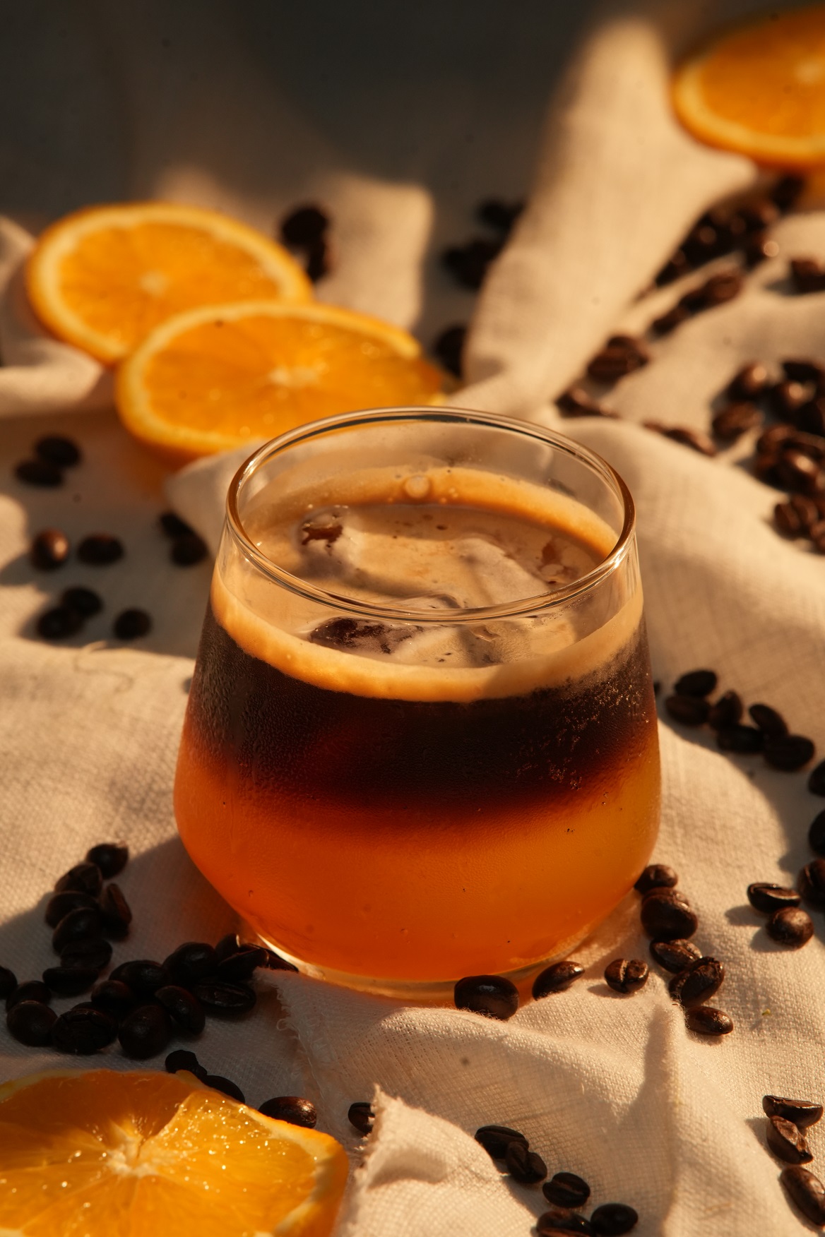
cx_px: 412
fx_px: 6806
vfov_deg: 10.4
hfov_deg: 6.9
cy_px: 618
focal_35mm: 198
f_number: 11
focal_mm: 198
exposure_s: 1/125
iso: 1250
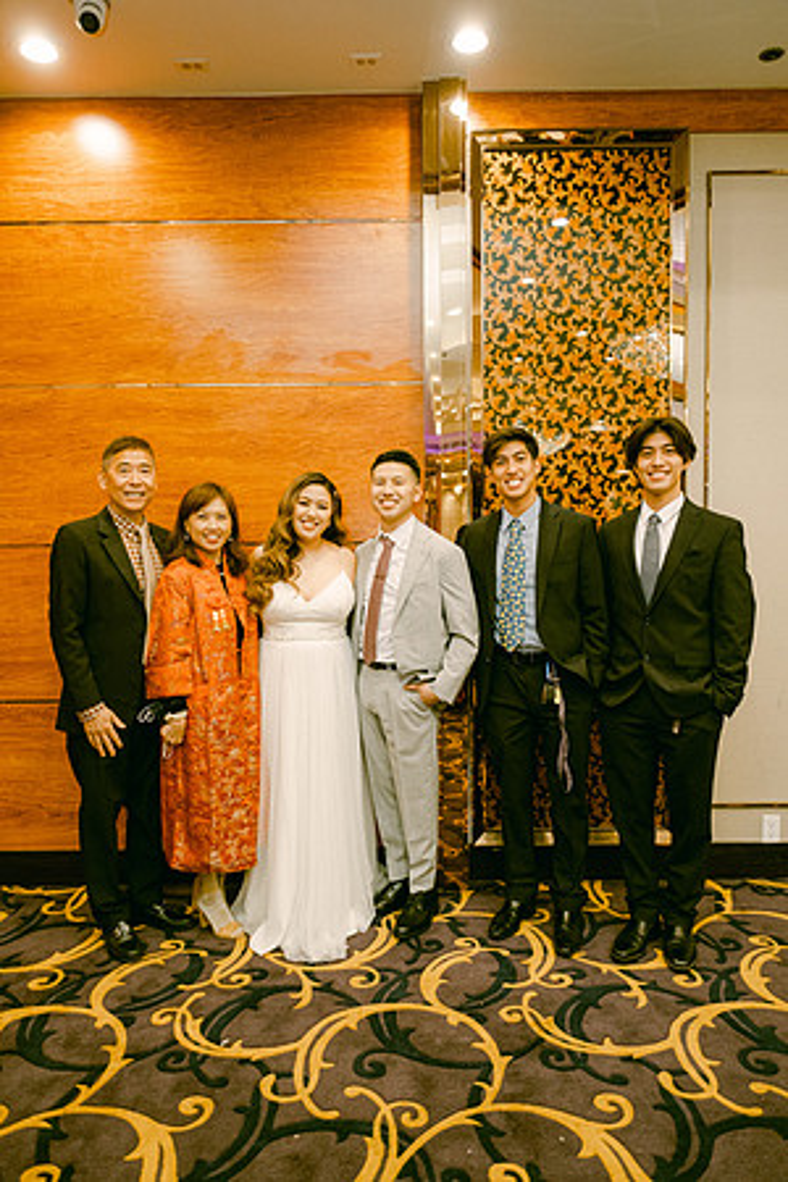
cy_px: 591
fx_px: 788
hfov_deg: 53.1
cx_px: 394
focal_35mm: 24
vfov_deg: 73.7
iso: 800
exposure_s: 1/125
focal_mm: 16
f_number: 2.8
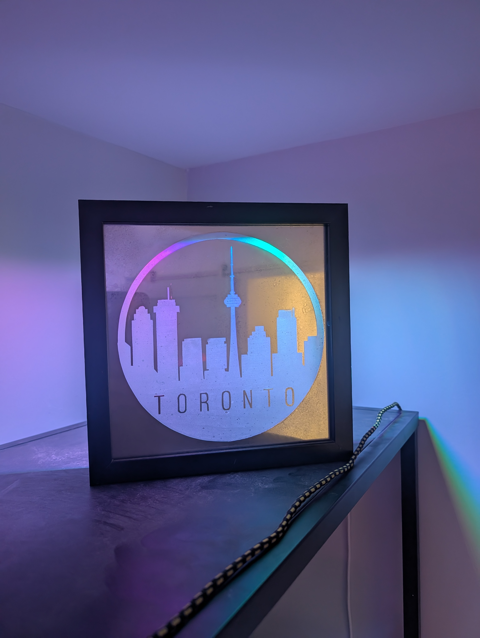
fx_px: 443
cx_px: 240
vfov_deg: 71.5
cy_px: 319
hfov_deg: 56.9
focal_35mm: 24
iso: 462
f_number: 1.68
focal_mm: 6.9
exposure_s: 1/120
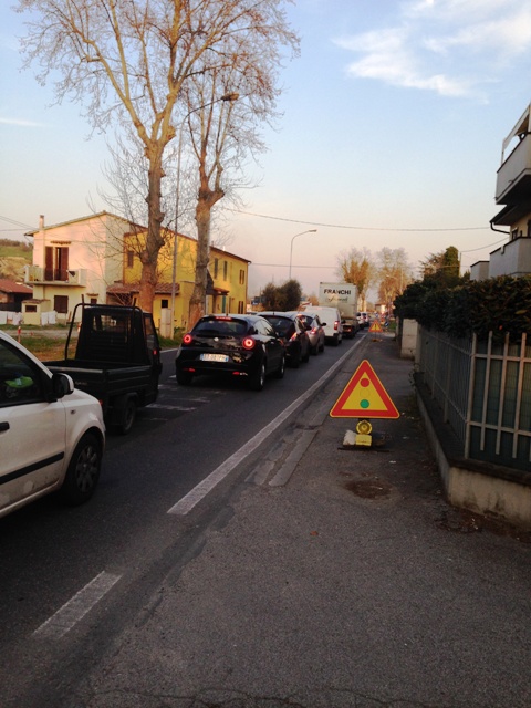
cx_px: 266
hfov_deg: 42.9
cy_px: 354
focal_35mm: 33
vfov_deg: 55.4
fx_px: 675
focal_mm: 4.12
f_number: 2.4
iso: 50
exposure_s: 1/356
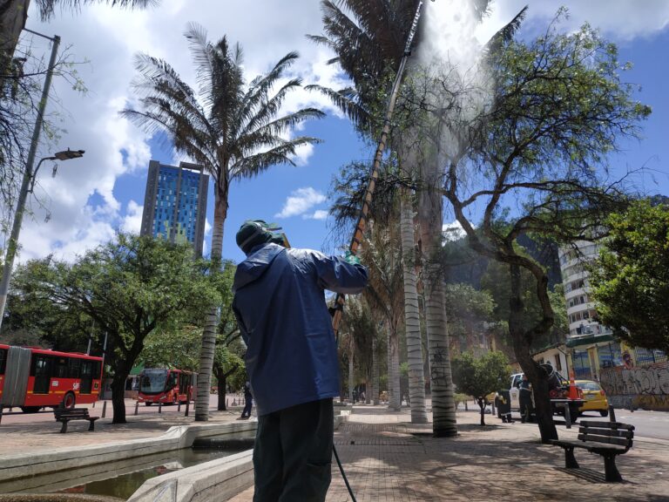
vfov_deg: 56.8
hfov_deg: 71.6
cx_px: 334
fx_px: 464
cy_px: 251
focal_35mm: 24
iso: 200
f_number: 1.9
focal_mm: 3.94
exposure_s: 1/3634
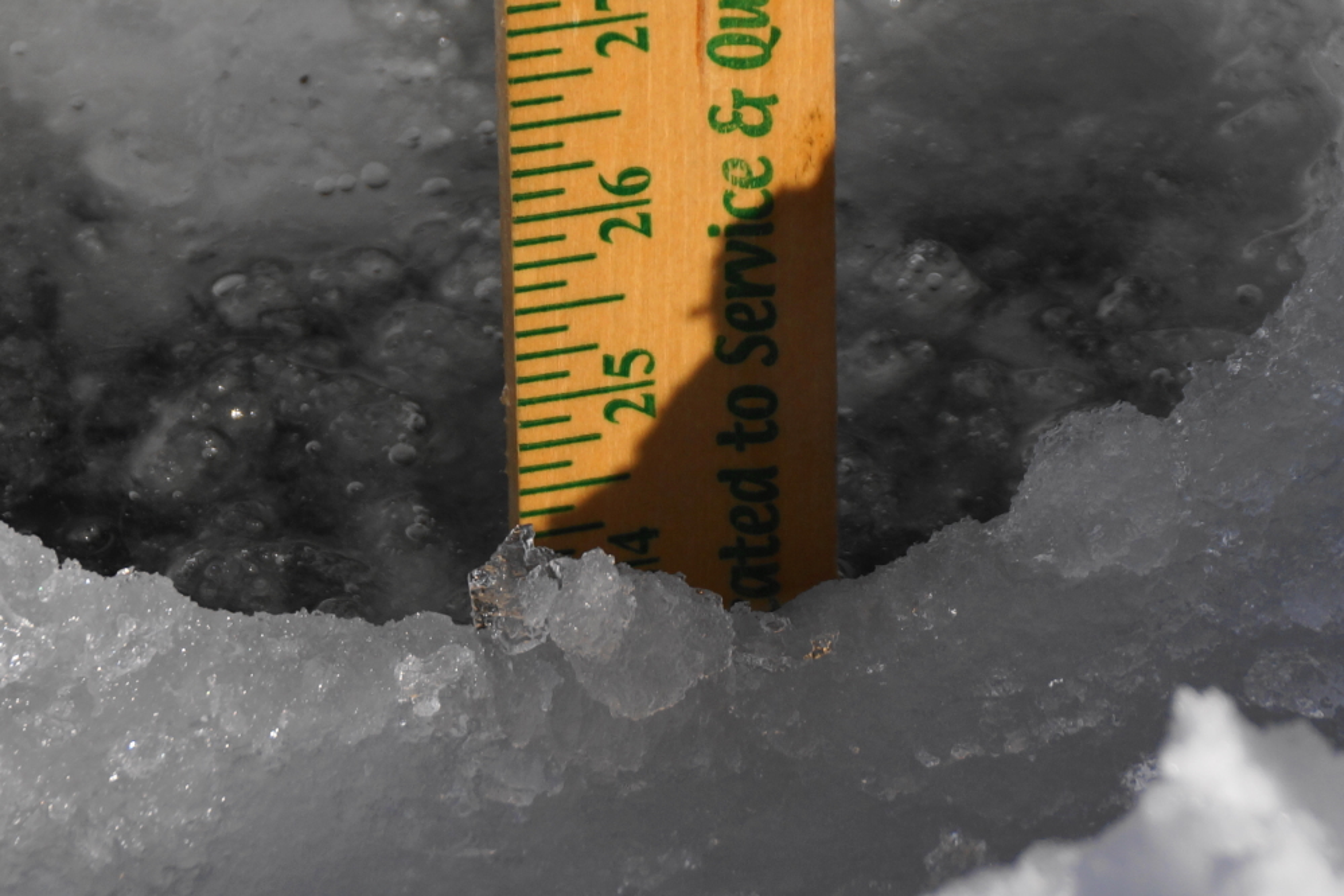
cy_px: 448
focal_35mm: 150
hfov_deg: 13.7
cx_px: 672
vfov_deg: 9.1
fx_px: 5600
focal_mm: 100
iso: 100
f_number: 8
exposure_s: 1/320
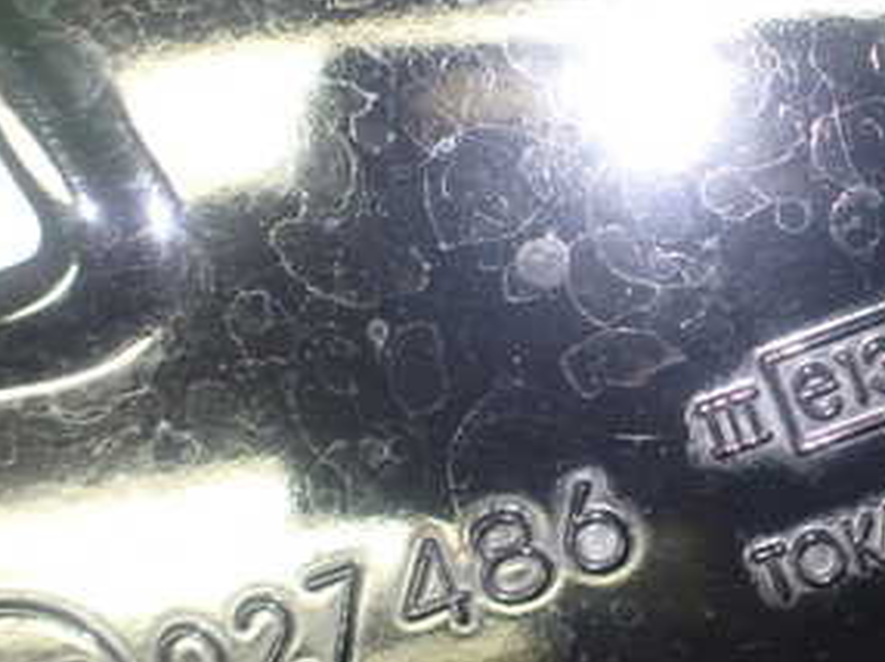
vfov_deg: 23.3
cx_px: 817
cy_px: 319
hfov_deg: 29.3
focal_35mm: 63
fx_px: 1609
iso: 800
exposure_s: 1/50
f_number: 2.3
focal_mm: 5.4
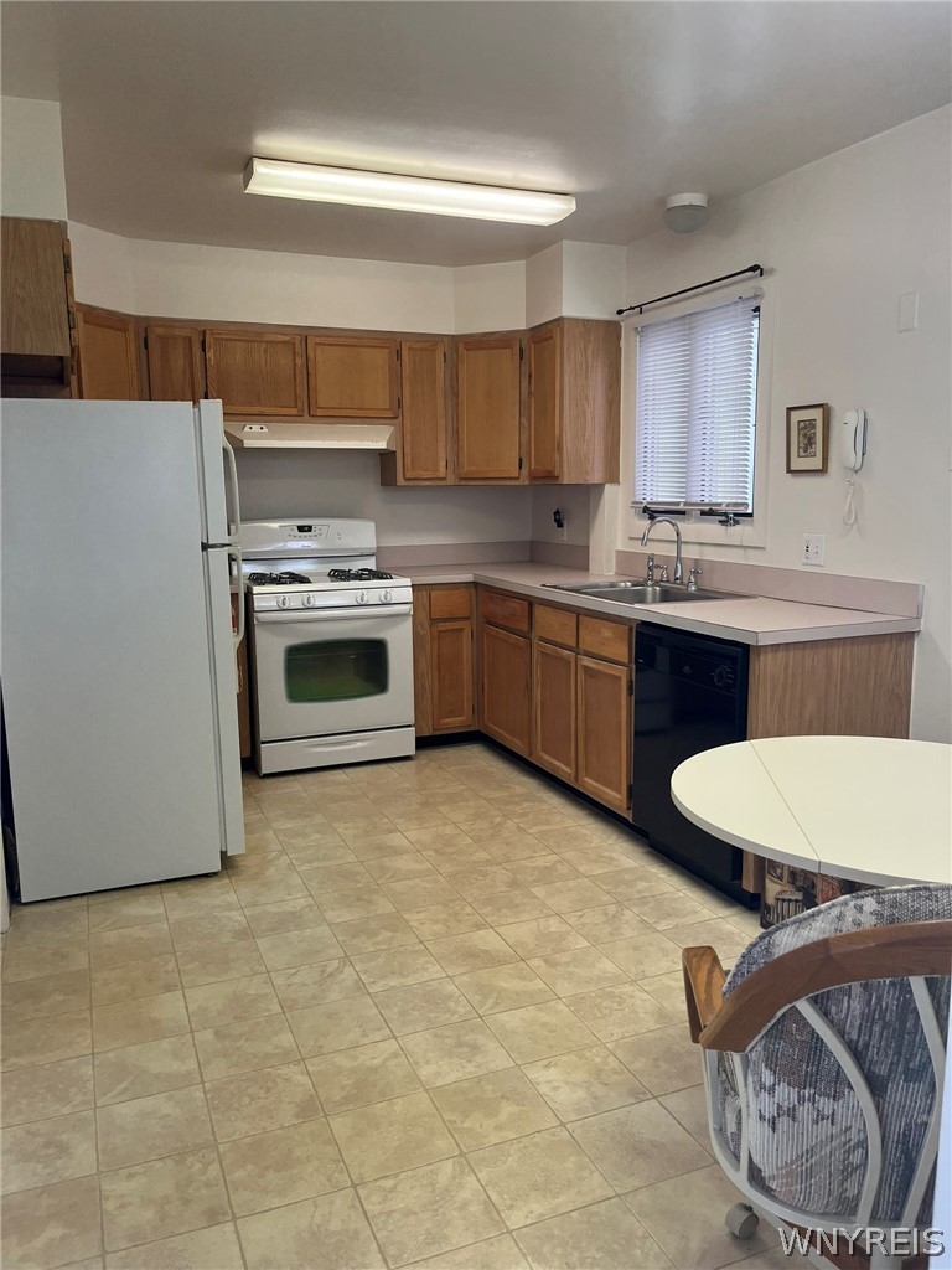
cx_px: 476
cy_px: 635
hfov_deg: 53.1
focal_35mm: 26
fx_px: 953
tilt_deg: -9.2
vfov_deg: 67.3
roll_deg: +1.0
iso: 100
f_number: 1.6
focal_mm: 5.1
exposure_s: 1/120
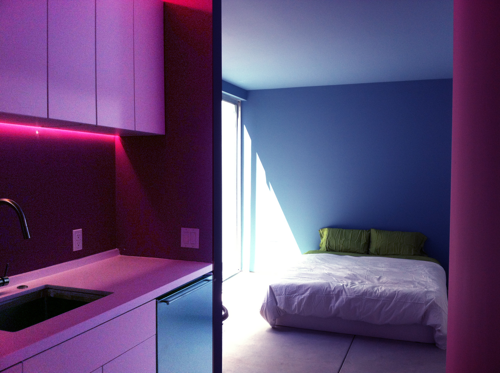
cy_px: 186
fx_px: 505
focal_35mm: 35
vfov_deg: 40.6
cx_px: 250
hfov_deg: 52.7
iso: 100
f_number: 2.8
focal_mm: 3.85
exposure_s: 1/120
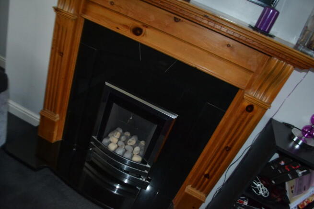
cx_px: 157
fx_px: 236
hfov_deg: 67.4
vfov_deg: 48.0
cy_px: 104
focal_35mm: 27
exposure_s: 1/60
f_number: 3.5
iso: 1400
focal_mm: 18
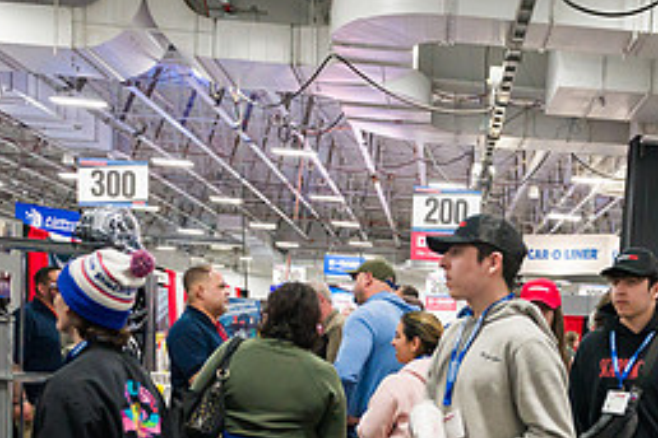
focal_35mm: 54
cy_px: 466
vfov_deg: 23.7
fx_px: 987
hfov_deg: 35.5
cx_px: 541
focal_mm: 24
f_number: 5
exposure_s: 1/250
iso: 2000
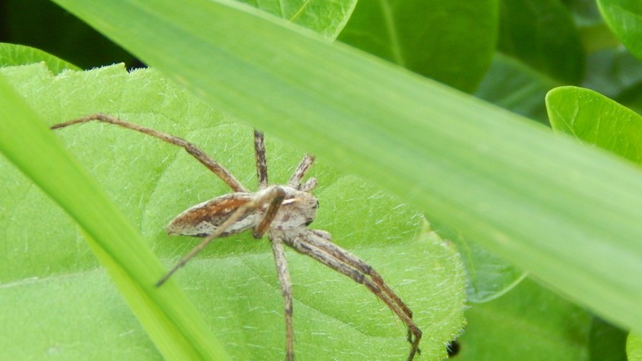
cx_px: 302
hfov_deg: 8.8
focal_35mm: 244
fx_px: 4154
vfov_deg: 5.0
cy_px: 238
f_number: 5.4
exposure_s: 1/200
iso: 400
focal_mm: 37.1
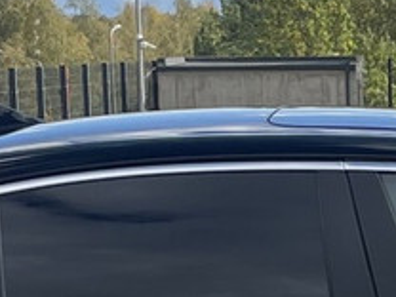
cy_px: 489
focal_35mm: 200
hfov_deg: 9.7
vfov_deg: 7.3
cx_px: 518
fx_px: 2288
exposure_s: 1/2132
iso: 32
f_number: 1.6
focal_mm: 4.2
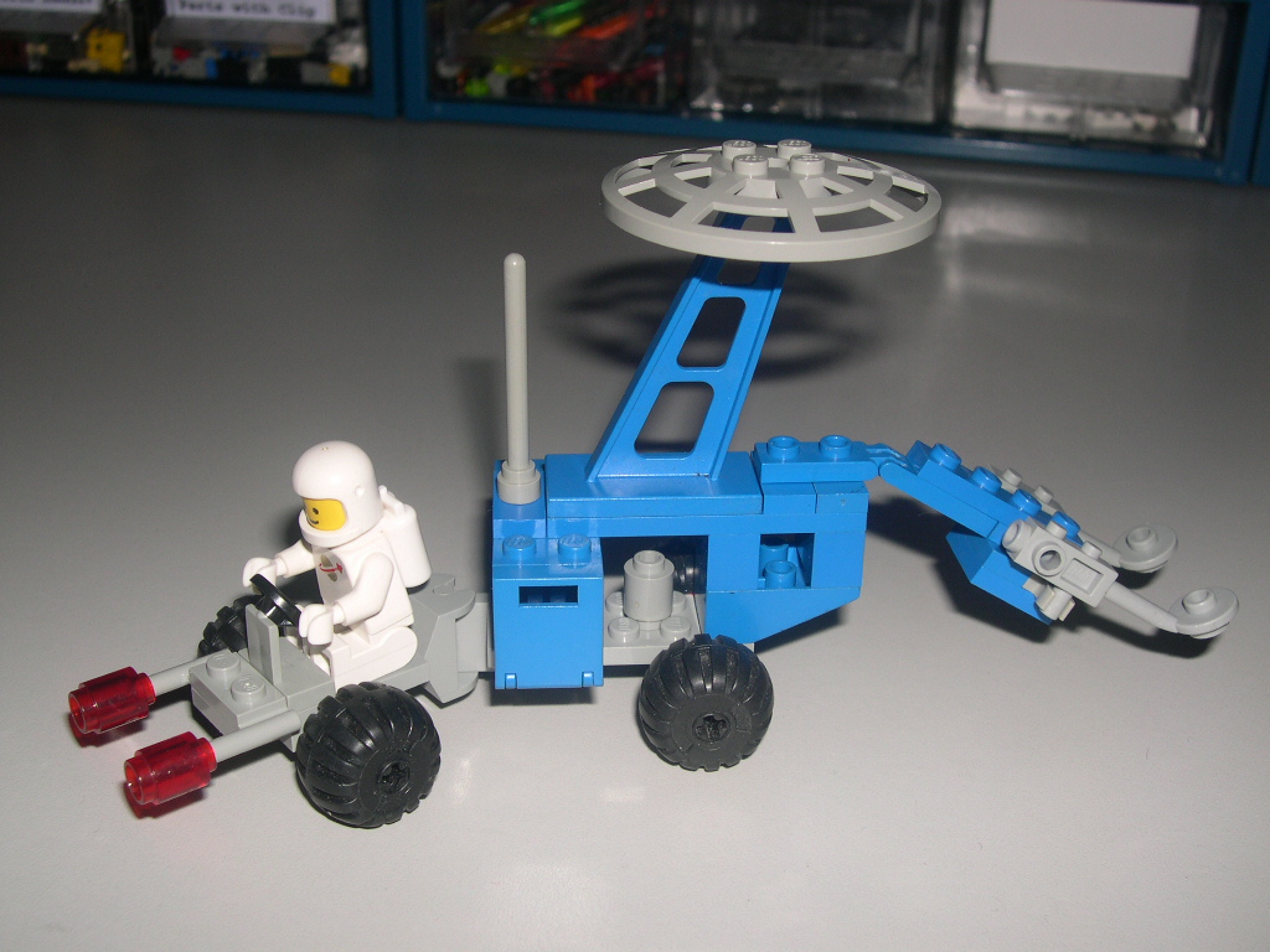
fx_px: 1541
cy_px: 476
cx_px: 635
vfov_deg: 34.3
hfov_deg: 44.8
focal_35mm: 42
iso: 100
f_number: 8
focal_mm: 9
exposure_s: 1/60
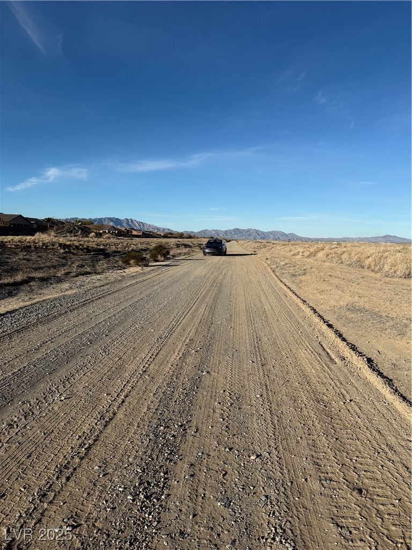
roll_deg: -2.4
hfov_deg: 56.8
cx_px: 206
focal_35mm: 24
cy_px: 275
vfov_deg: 71.6
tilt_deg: -6.8
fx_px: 381
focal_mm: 6.76
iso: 80
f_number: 1.78
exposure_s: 1/6173
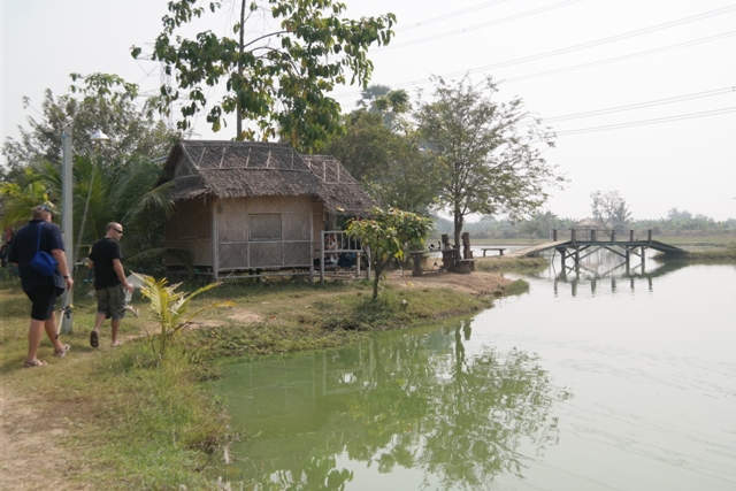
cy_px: 246
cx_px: 368
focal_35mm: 53
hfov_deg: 37.5
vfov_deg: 25.5
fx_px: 1084
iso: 100
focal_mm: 35
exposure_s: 1/400
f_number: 7.1
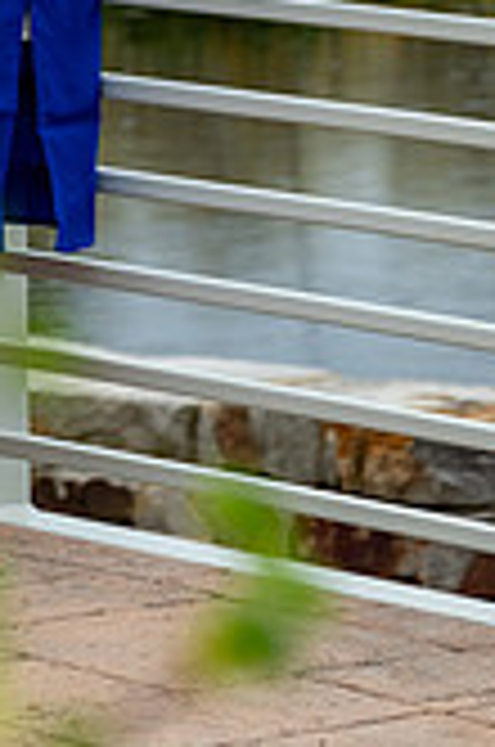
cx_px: -63
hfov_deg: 4.2
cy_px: -112
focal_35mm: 329
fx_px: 6814
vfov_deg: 6.2
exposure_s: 1/320
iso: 250
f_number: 4.5
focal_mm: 80.4
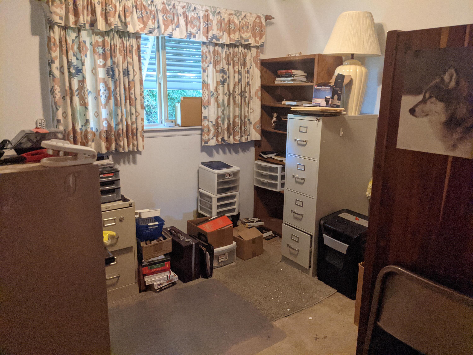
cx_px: 236
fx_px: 369
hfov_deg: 65.3
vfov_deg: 51.4
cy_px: 178
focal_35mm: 27
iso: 1552
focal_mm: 4.38
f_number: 1.73
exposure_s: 1/120
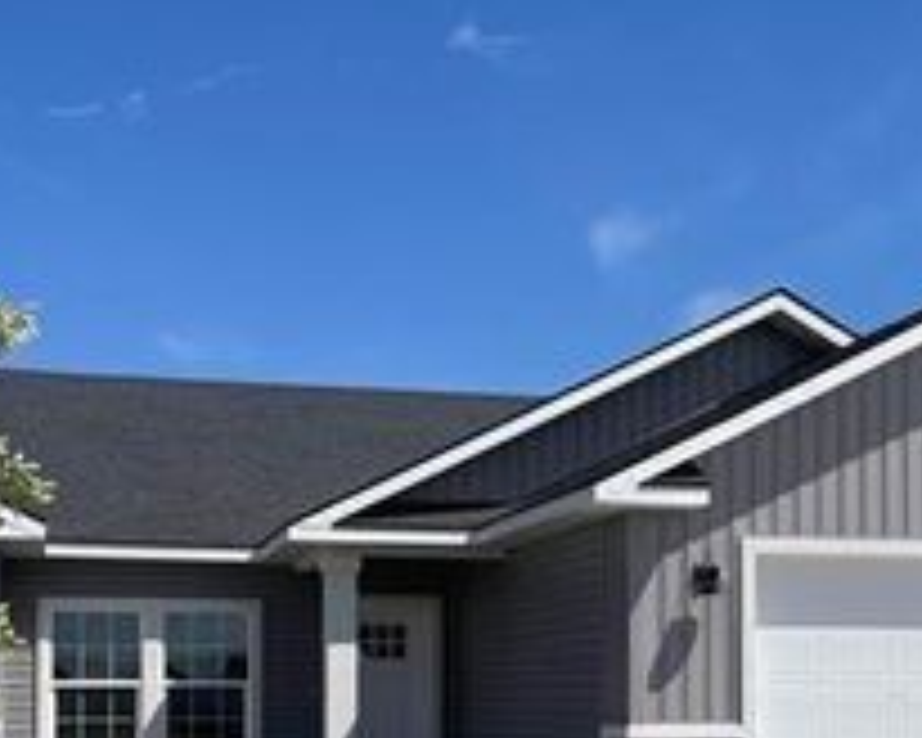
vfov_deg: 24.0
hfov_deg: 30.5
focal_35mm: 62
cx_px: 490
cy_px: 650
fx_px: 1692
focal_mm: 4.2
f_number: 1.6
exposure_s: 1/6135
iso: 32
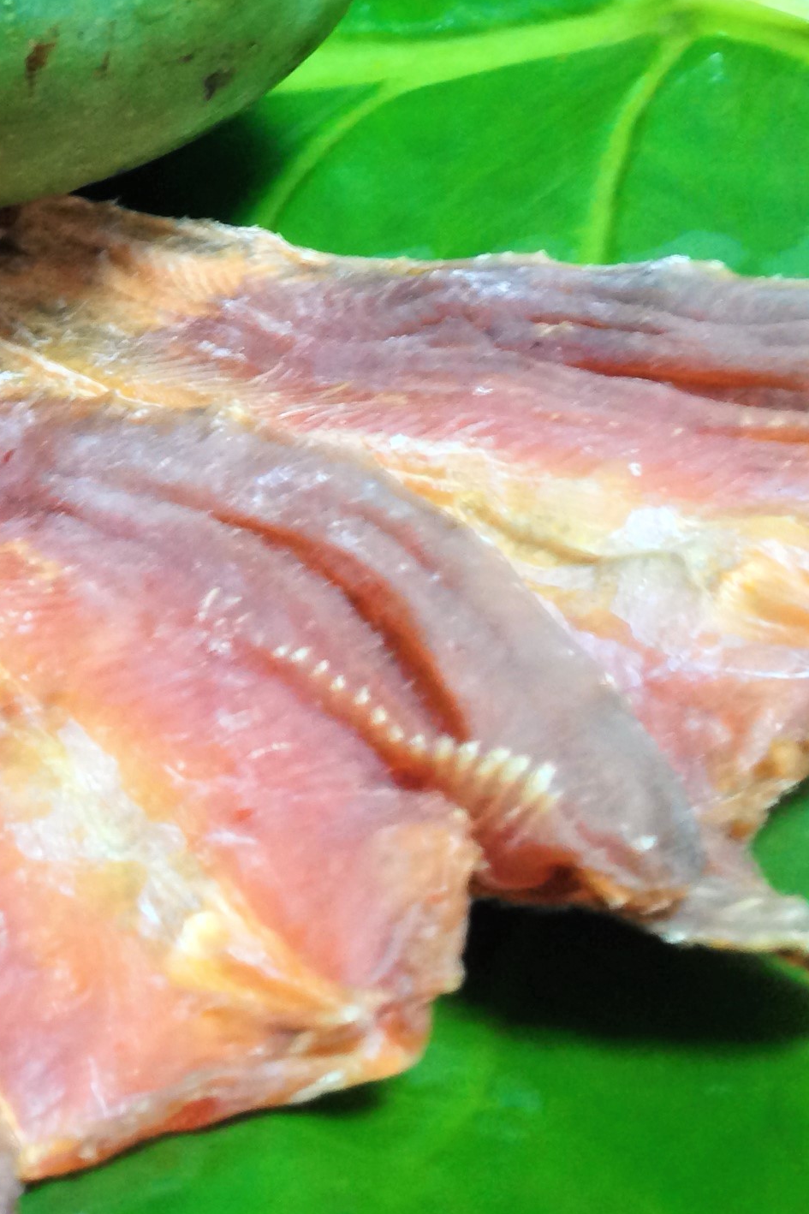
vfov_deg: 25.5
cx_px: -355
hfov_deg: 16.0
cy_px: 374
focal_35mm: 79
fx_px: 2663
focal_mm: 4.12
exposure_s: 1/20
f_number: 2.4
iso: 125
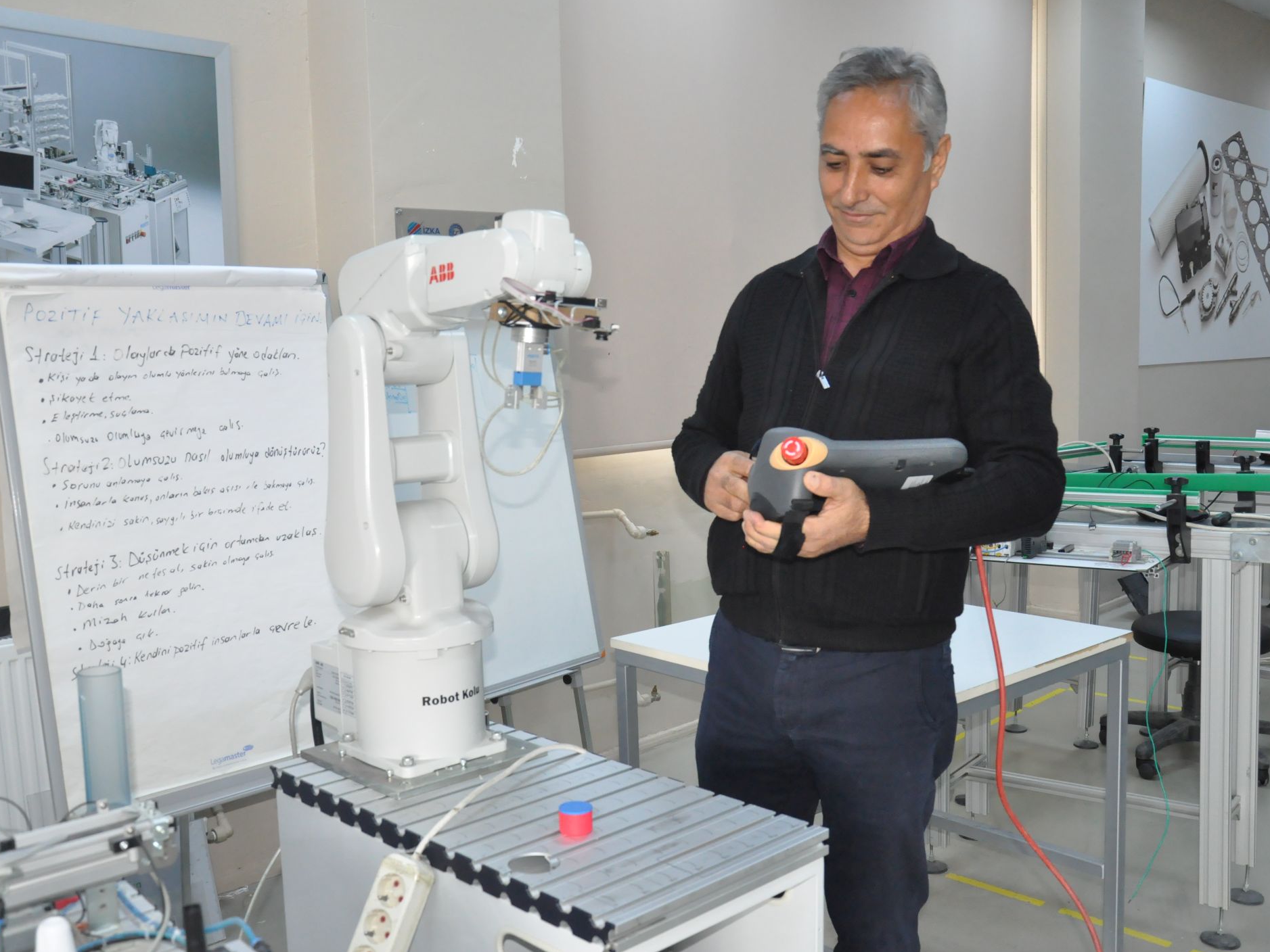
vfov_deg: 41.2
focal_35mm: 35
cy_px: 479
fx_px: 1268
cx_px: 612
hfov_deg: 53.2
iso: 2000
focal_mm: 21
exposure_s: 1/100
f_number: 5
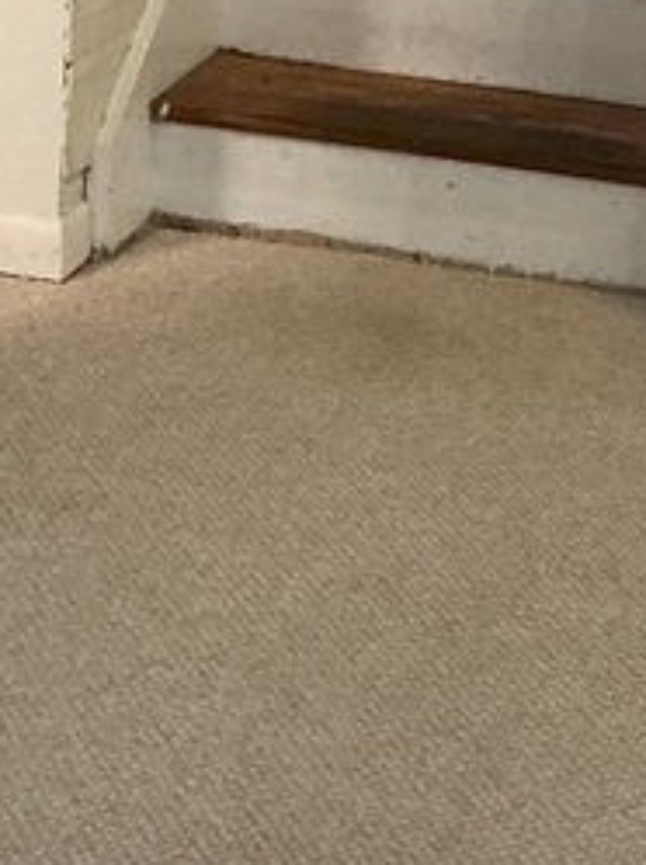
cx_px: 486
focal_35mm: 126
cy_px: -274
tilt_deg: -10.8
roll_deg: -2.6
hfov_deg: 11.7
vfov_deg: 14.9
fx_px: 3143
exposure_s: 1/60
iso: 160
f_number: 1.8
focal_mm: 3
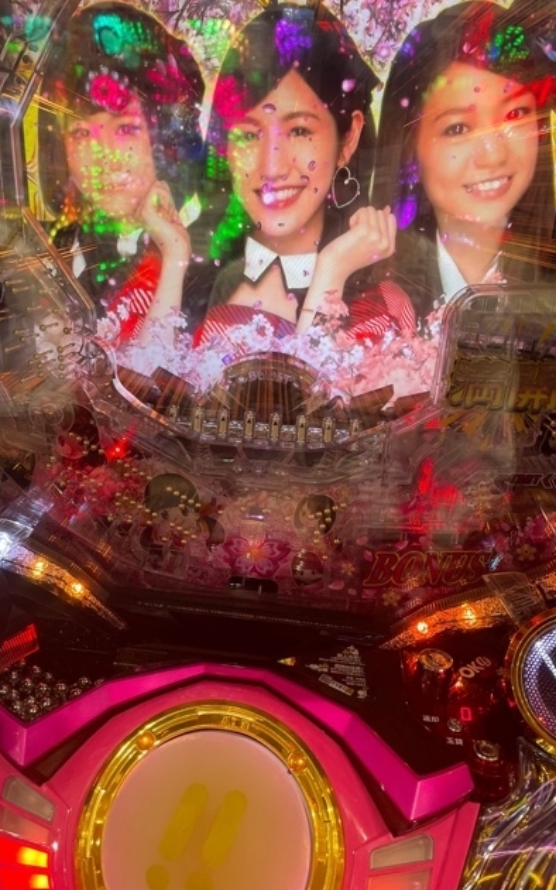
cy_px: 441
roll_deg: -1.7
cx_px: 241
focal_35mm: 28
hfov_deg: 44.5
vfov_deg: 66.5
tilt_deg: -21.4
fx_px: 679
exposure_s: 1/107
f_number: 1.6
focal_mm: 4.2
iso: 100
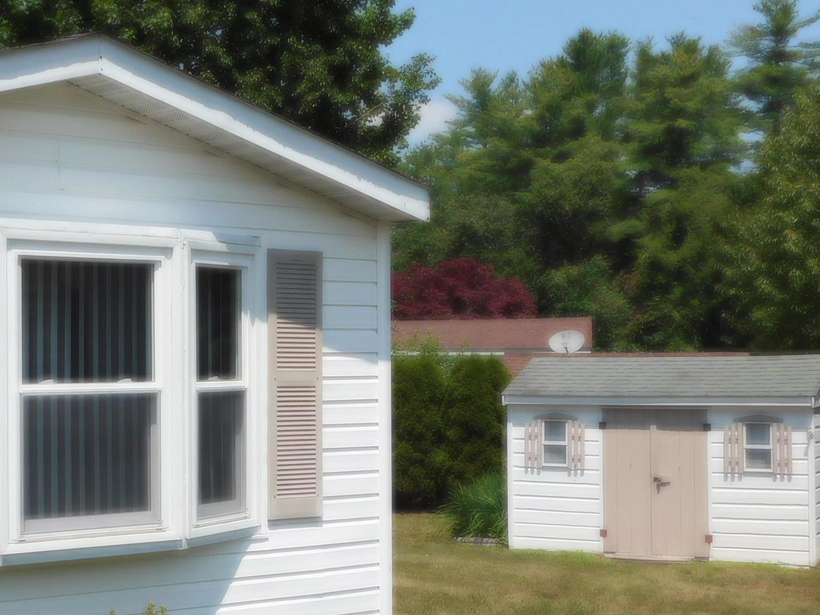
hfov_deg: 28.2
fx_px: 1587
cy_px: 374
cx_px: 136
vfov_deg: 21.9
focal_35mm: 67
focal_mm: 5.3
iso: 125
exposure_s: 1/640
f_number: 6.4
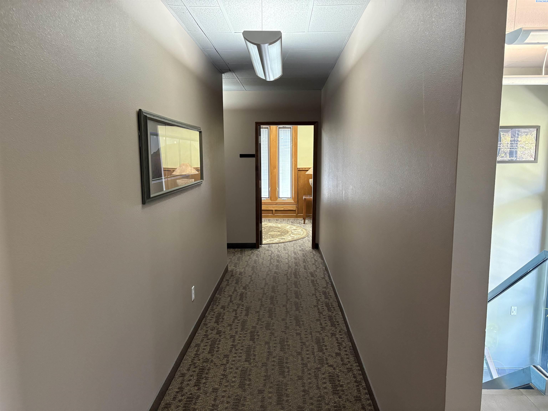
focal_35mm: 26
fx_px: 412
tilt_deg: -7.3
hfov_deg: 67.3
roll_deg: +0.7
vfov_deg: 53.1
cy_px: 206
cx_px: 274
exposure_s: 1/60
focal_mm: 5.96
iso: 320
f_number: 1.6
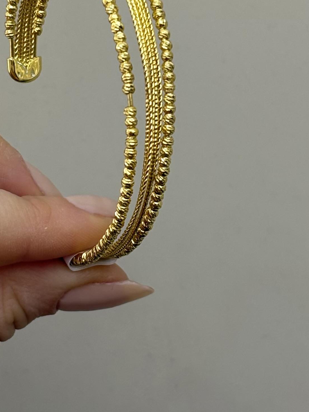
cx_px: 76
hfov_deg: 15.8
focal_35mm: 93
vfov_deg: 20.8
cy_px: 76
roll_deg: +0.8
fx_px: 1107
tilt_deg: +5.0
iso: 25
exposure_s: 1/50
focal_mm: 5.96
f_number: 1.6
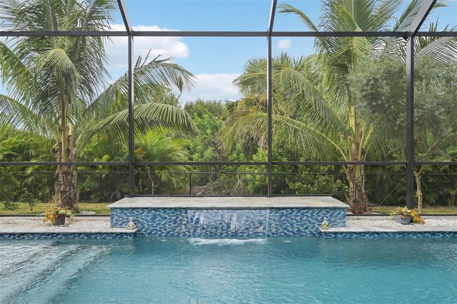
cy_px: 152
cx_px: 228
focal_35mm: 30
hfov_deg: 62.0
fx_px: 380
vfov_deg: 43.5
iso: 400
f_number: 8
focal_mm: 30
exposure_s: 1/160
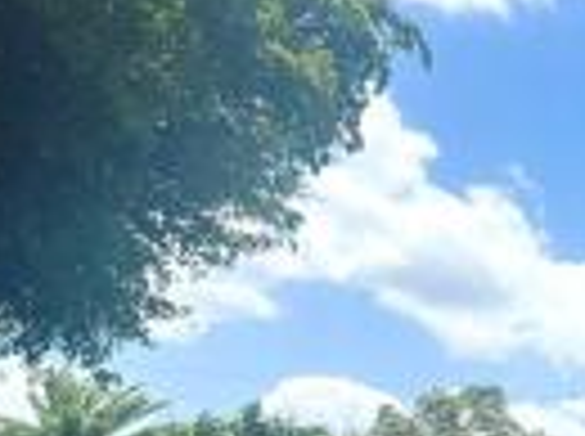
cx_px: 796
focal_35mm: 74
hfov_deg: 22.9
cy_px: 652
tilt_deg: -2.2
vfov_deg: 17.8
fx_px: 1248
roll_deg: -0.2
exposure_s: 1/4049
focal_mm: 6.76
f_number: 1.78
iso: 80
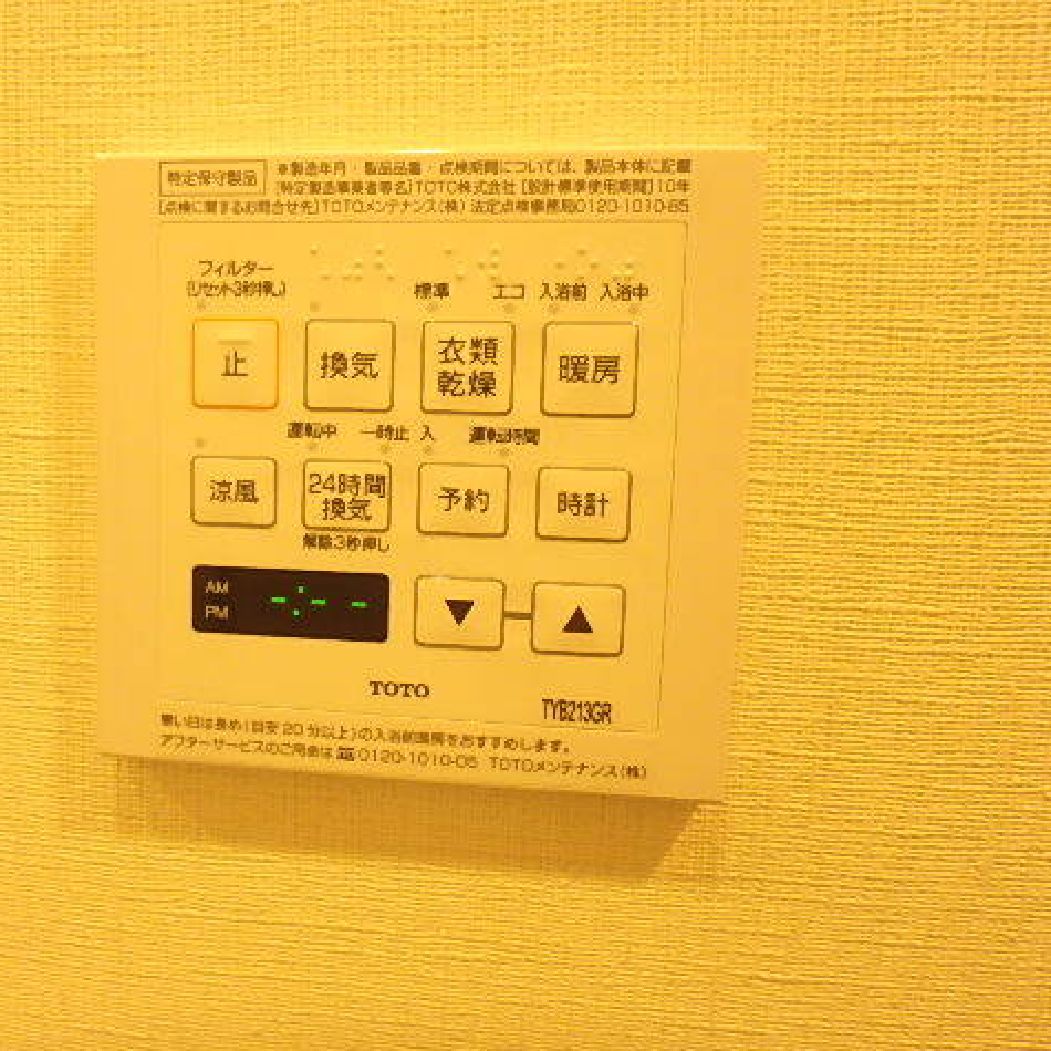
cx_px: 381
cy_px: 524
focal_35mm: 25
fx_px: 859
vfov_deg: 62.9
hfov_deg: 61.9
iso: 320
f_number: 3.5
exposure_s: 1/30
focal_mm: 3.7
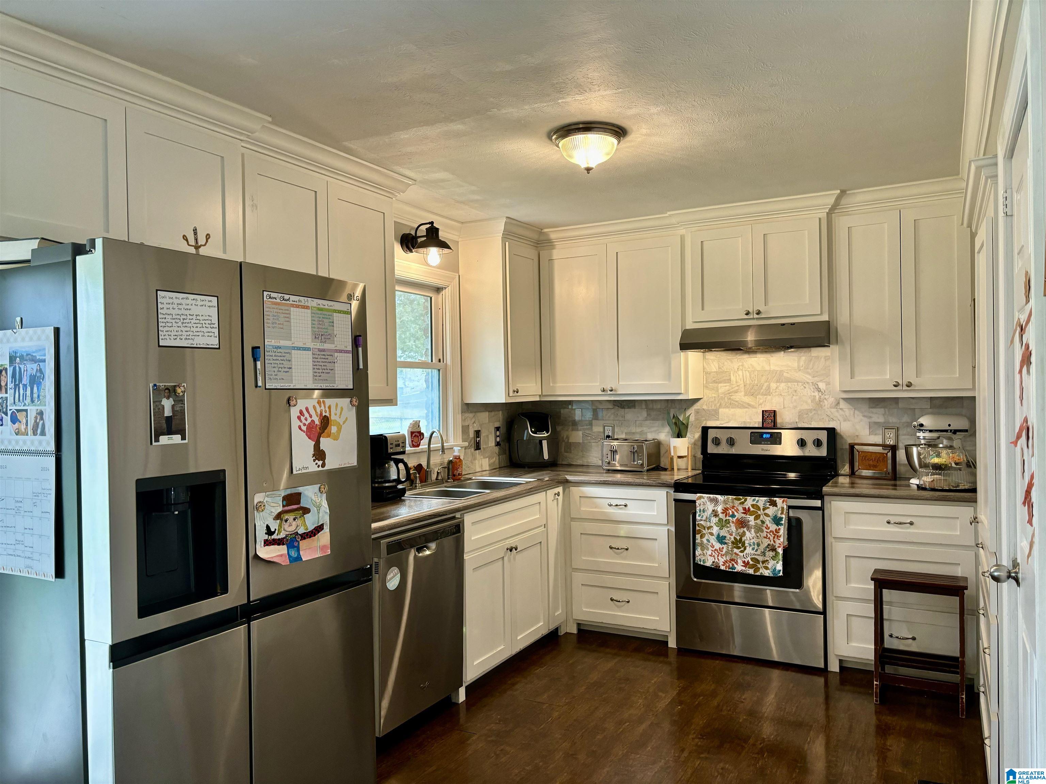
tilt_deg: -1.0
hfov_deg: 67.3
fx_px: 786
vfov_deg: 53.1
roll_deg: +0.3
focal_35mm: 26
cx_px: 523
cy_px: 392
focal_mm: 5.96
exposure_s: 1/60
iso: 160
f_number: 1.6
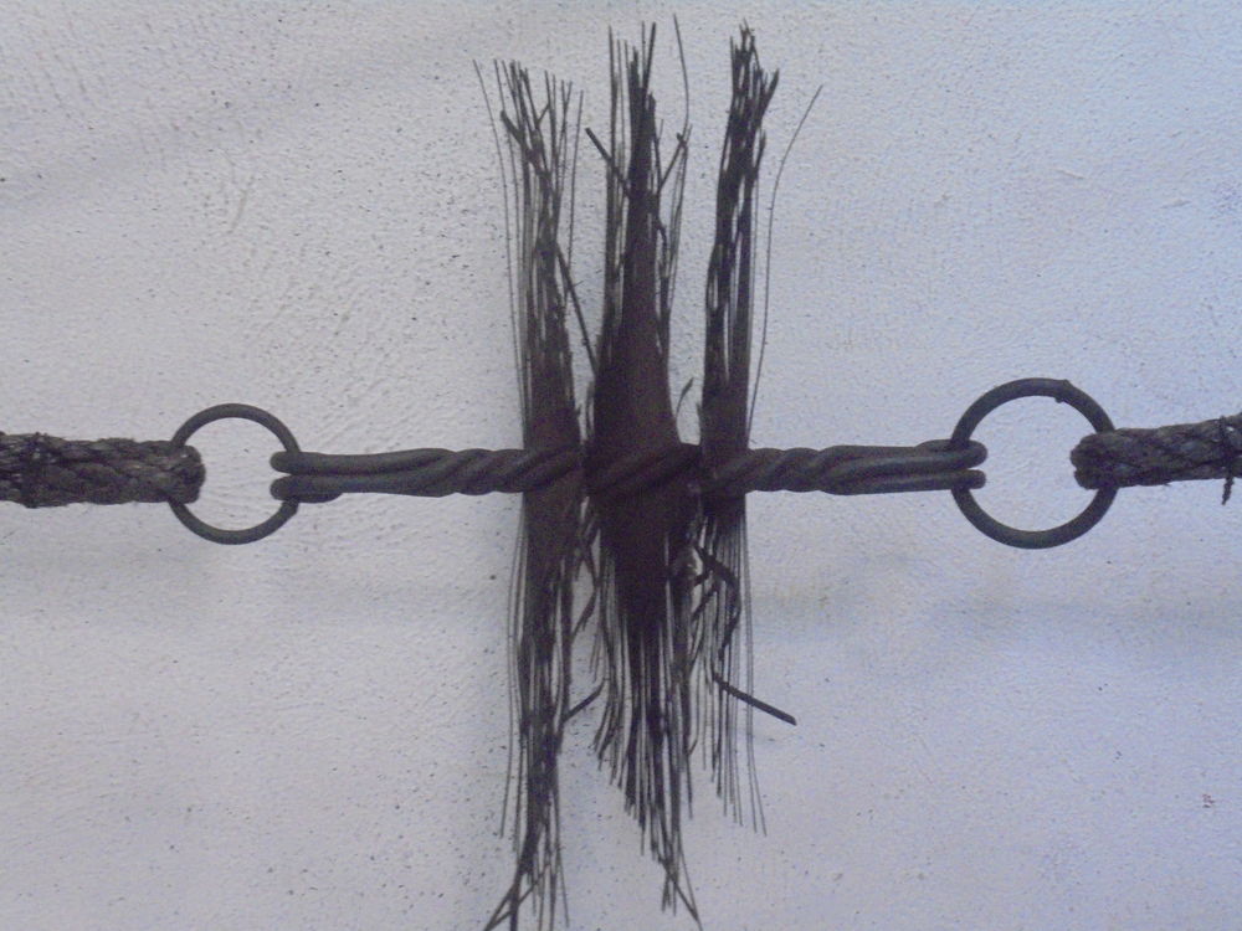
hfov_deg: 38.9
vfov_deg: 29.7
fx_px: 1758
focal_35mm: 49
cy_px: 466
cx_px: 621
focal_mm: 8.9
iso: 800
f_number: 4.8
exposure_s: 1/25
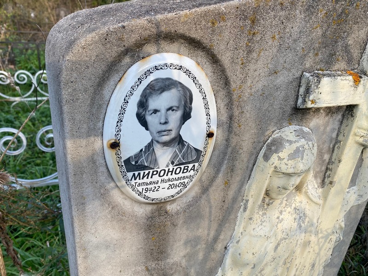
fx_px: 276
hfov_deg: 67.3
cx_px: 184
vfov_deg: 53.1
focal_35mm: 26
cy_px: 138
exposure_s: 1/487
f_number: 1.8
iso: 32
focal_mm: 4.25
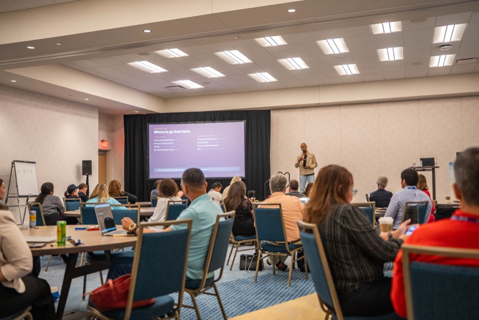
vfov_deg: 37.9
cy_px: 160
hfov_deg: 54.4
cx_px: 240
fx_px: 466
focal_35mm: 35
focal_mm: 35
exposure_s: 1/160
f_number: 2.2
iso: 2000
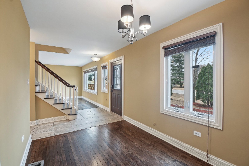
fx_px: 104
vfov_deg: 77.3
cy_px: 83
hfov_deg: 100.4
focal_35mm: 15
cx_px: 124
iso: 400
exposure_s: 1/10
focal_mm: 10
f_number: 8
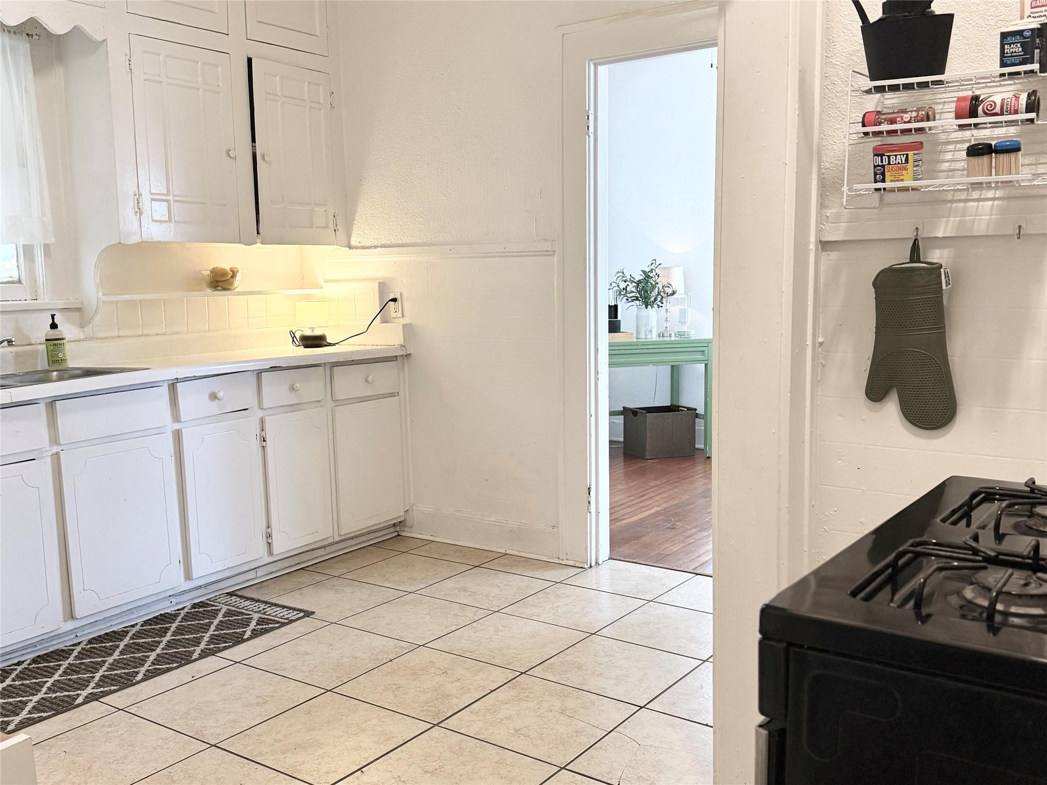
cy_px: 392
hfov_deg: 71.6
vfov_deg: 56.8
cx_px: 524
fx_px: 726
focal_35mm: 24
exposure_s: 1/120
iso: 250
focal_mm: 6.76
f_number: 1.78
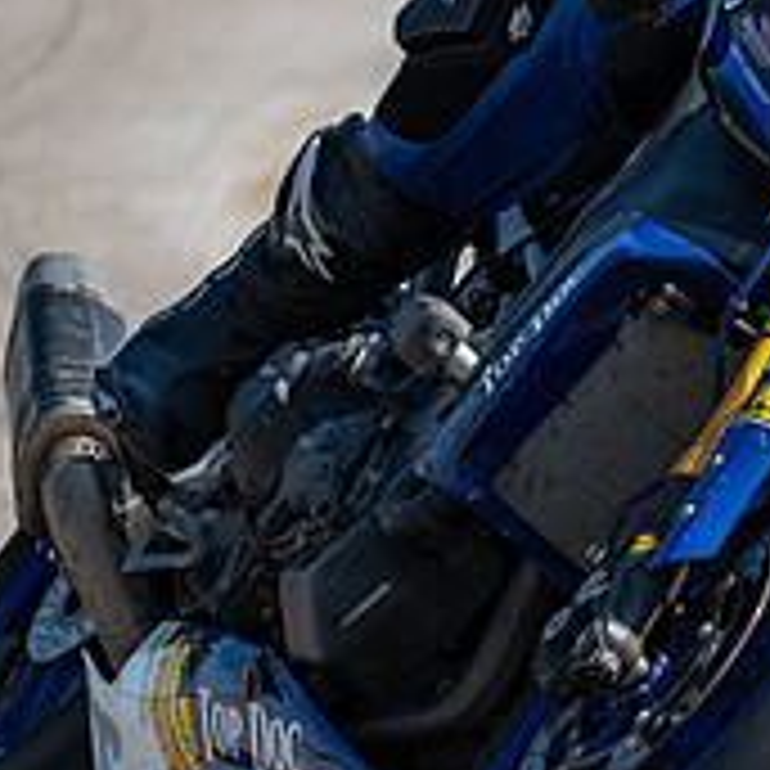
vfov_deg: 1.6
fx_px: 27507
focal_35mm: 1093
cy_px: -34
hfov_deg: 1.6
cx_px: 1058
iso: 560
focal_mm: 380
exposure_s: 1/1250
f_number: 11
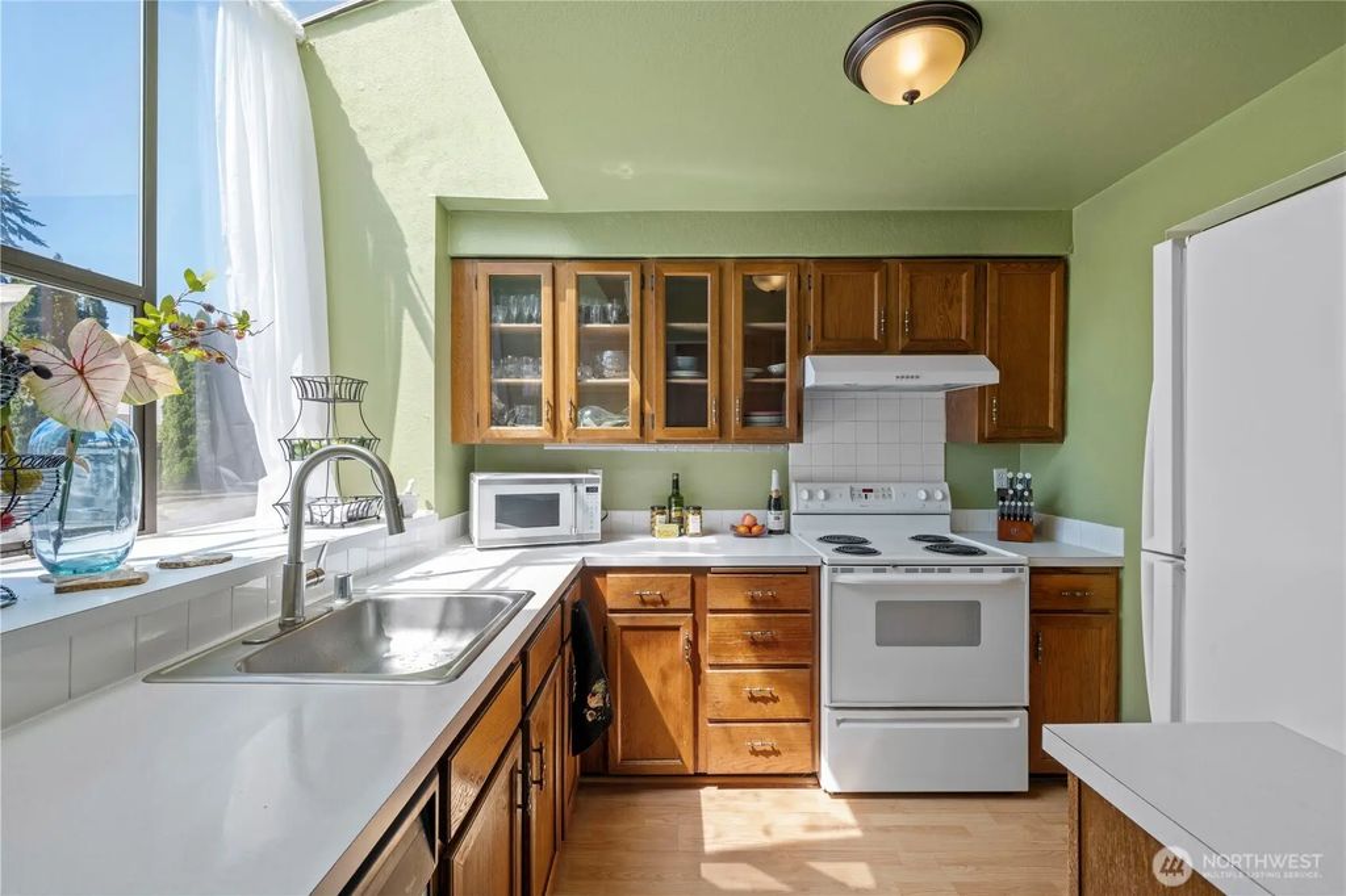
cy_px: 448
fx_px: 561
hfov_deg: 100.4
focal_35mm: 15
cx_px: 673
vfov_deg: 77.3
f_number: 8
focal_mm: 15
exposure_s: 1/20
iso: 200
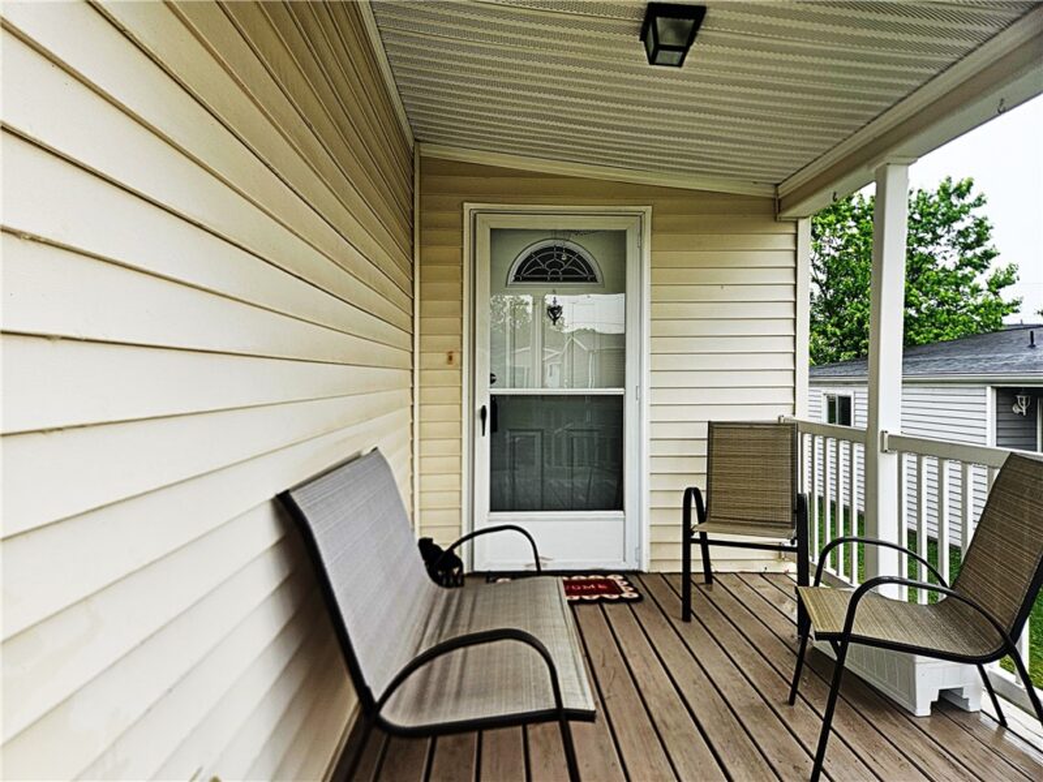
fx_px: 693
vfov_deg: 58.9
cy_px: 391
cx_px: 522
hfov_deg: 73.9
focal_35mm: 23
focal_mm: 5.4
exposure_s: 1/432
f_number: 1.8
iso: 40
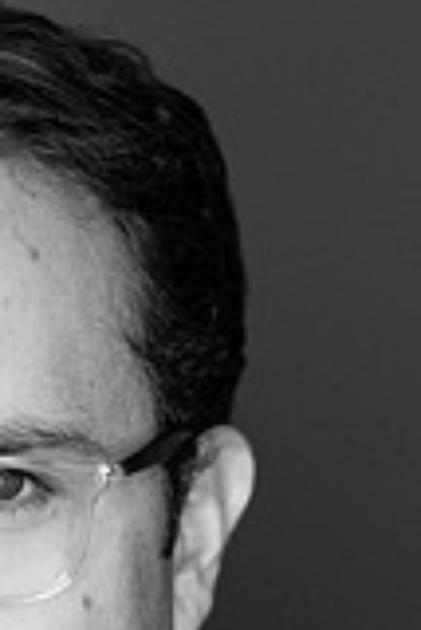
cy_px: 811
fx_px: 4183
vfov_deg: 8.5
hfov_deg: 5.7
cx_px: -51
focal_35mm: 239
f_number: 3.5
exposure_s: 1/320
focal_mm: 85
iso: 2000
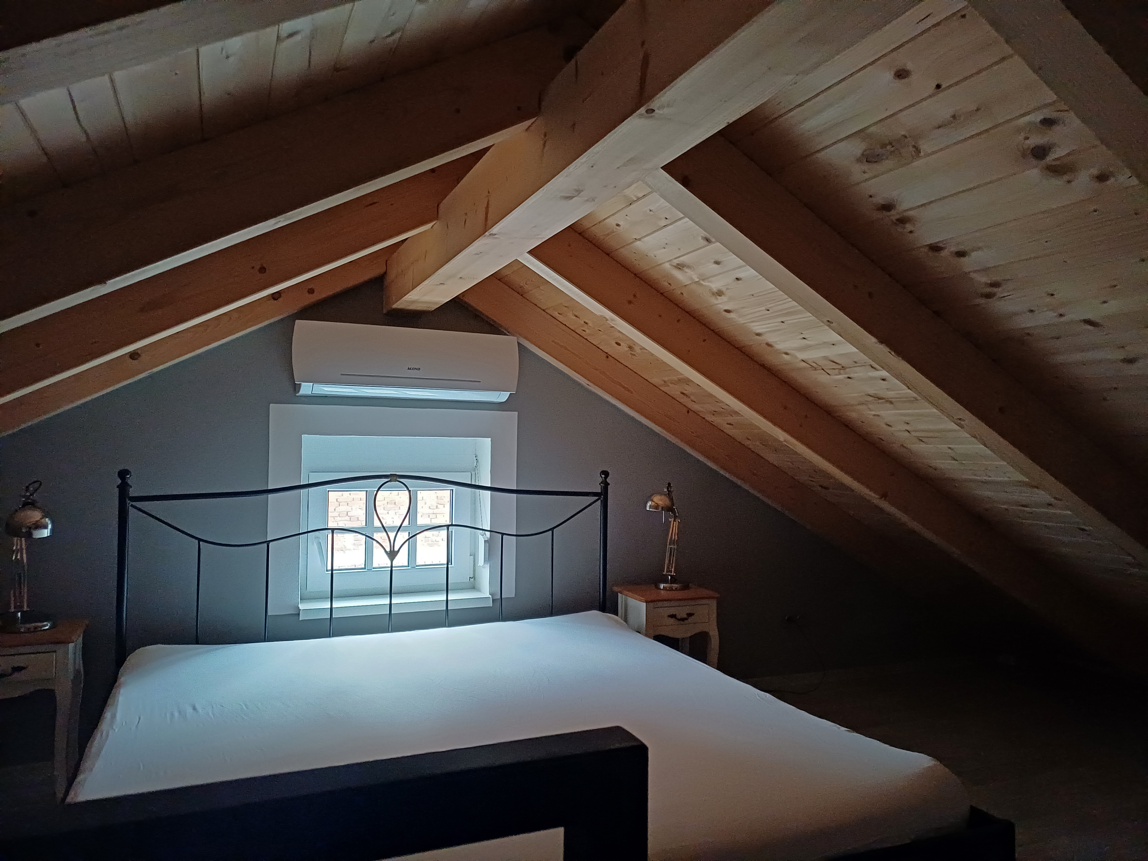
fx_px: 829
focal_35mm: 25
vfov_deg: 54.9
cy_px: 430
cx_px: 574
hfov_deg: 69.4
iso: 800
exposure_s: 1/20
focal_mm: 4.65
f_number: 1.8
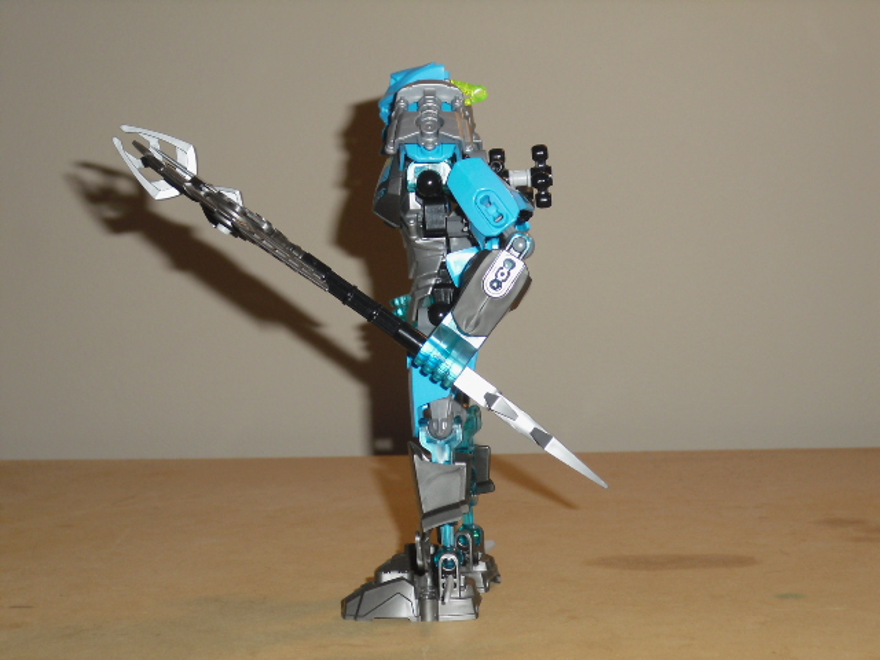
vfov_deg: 23.3
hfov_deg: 30.7
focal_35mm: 63
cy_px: 330
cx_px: 440
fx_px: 1602
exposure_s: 1/60
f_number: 4.2
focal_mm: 11.2
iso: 200
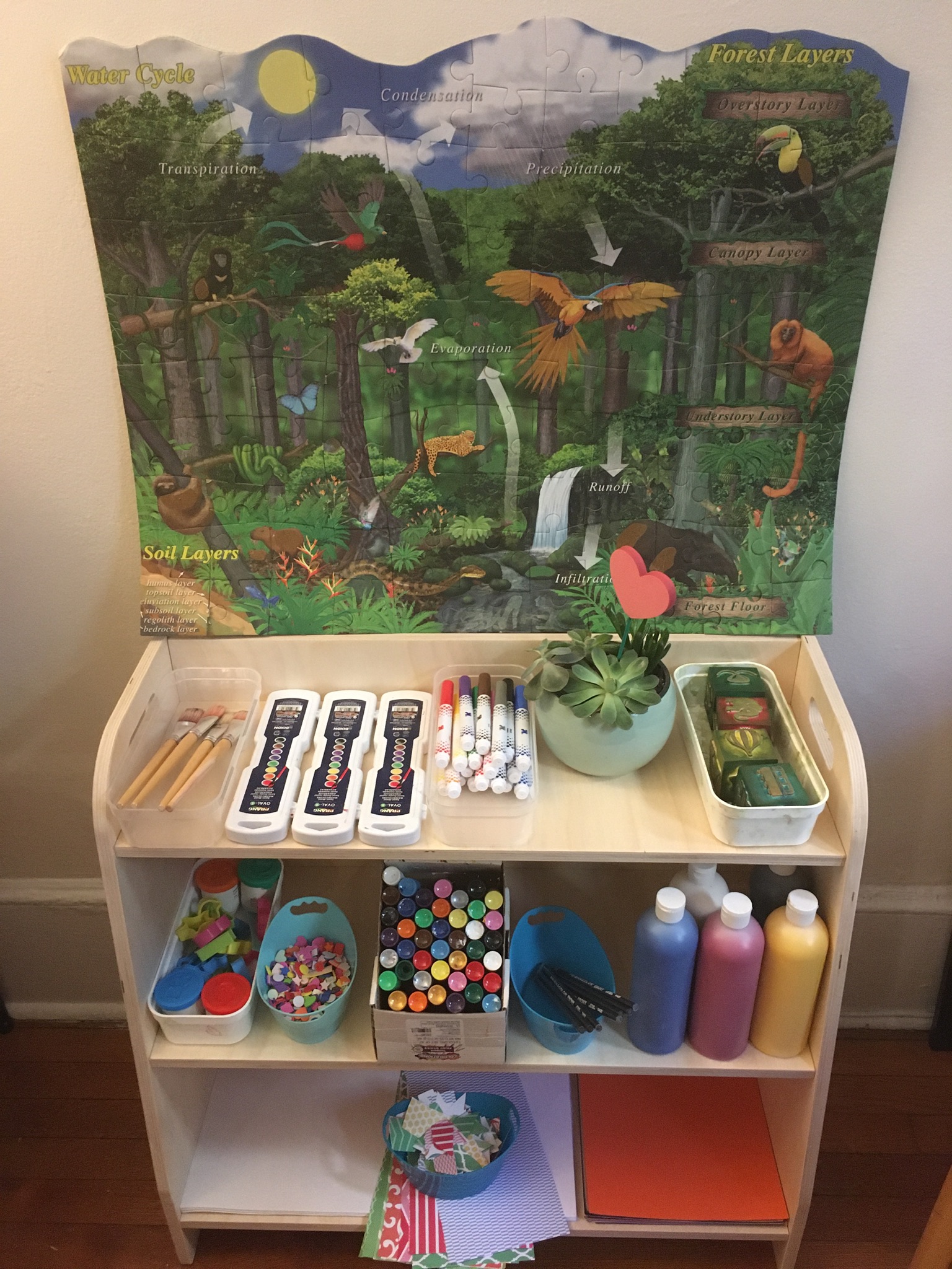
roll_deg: +1.3
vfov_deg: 61.7
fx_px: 1063
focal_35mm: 29
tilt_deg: -32.0
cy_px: 634
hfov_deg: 48.2
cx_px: 476
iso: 250
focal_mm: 4.15
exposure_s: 1/15
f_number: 2.2
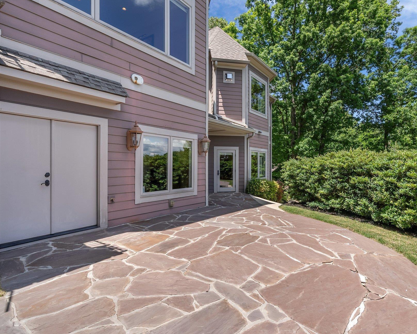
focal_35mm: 19
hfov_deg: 82.9
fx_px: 234
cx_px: 235
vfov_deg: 70.8
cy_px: 165
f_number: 8
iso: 400
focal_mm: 16
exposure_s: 1/1250
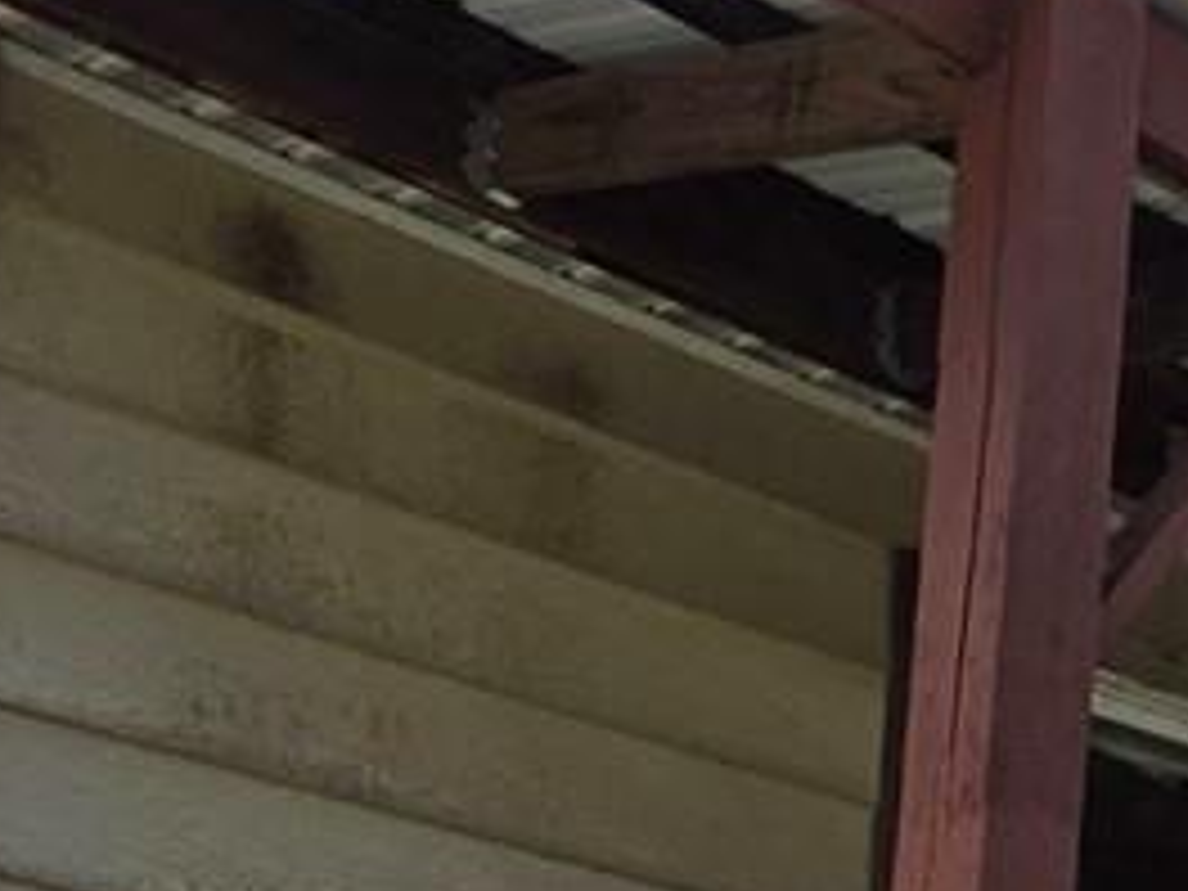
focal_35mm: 101
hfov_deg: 16.7
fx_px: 3466
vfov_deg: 13.5
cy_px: 1449
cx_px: 2016
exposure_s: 1/3026
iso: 32
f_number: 1.9
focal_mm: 2.2
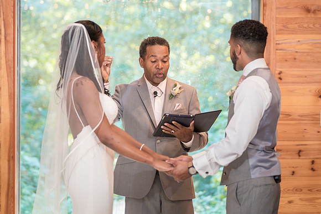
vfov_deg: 10.0
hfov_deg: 15.0
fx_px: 1219
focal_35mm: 137
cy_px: 80
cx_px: 119
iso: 800
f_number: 2.8
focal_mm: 97
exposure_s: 1/100
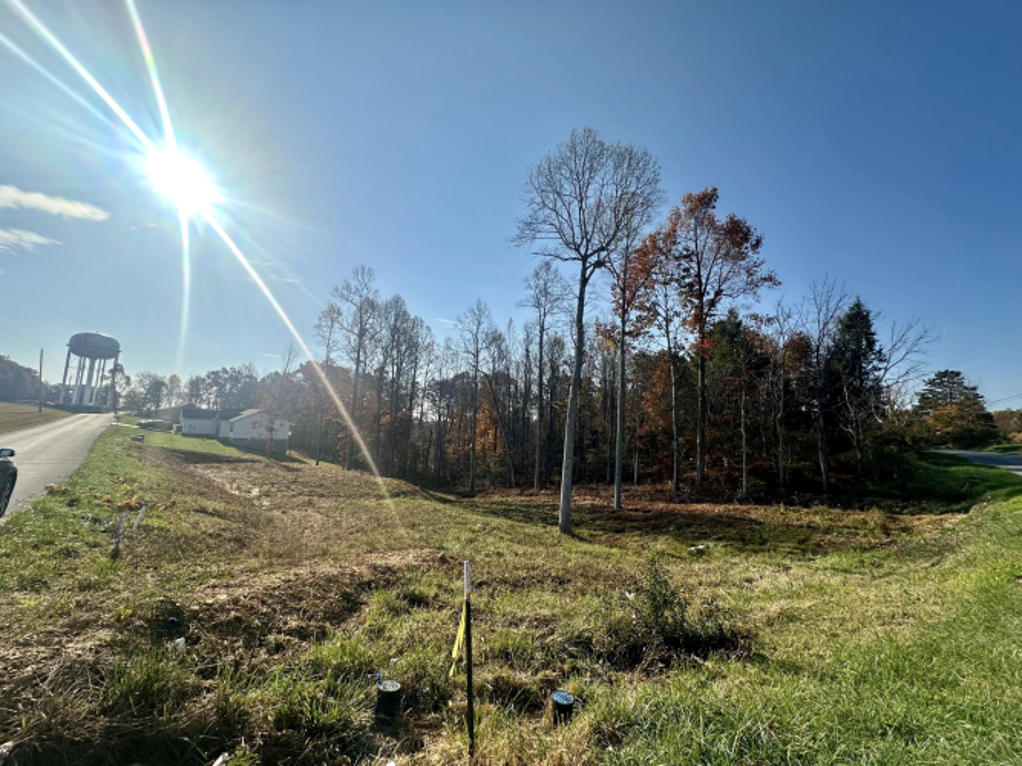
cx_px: 511
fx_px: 413
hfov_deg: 102.1
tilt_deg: +7.8
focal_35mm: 14
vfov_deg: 85.7
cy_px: 383
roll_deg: -2.1
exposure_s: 1/3861
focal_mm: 2.22
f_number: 2.2
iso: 50
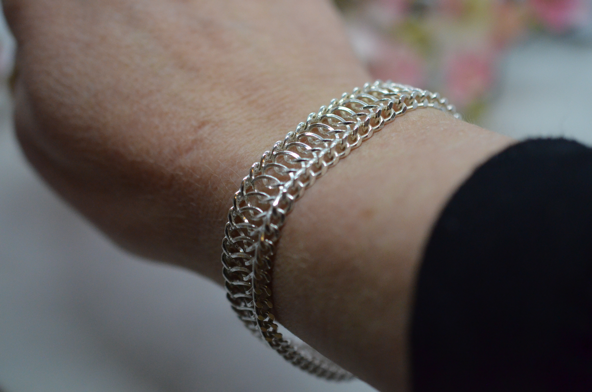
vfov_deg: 22.5
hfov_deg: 33.5
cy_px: 196
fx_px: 985
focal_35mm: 60
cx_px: 296
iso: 2500
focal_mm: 40
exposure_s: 1/4000
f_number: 3.2
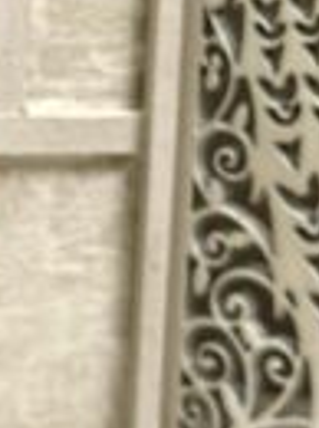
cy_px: 66
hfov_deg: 9.7
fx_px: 1825
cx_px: -168
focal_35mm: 148
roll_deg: +0.0
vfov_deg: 13.3
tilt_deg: -14.8
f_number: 1.78
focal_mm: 6.86
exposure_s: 1/148
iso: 50
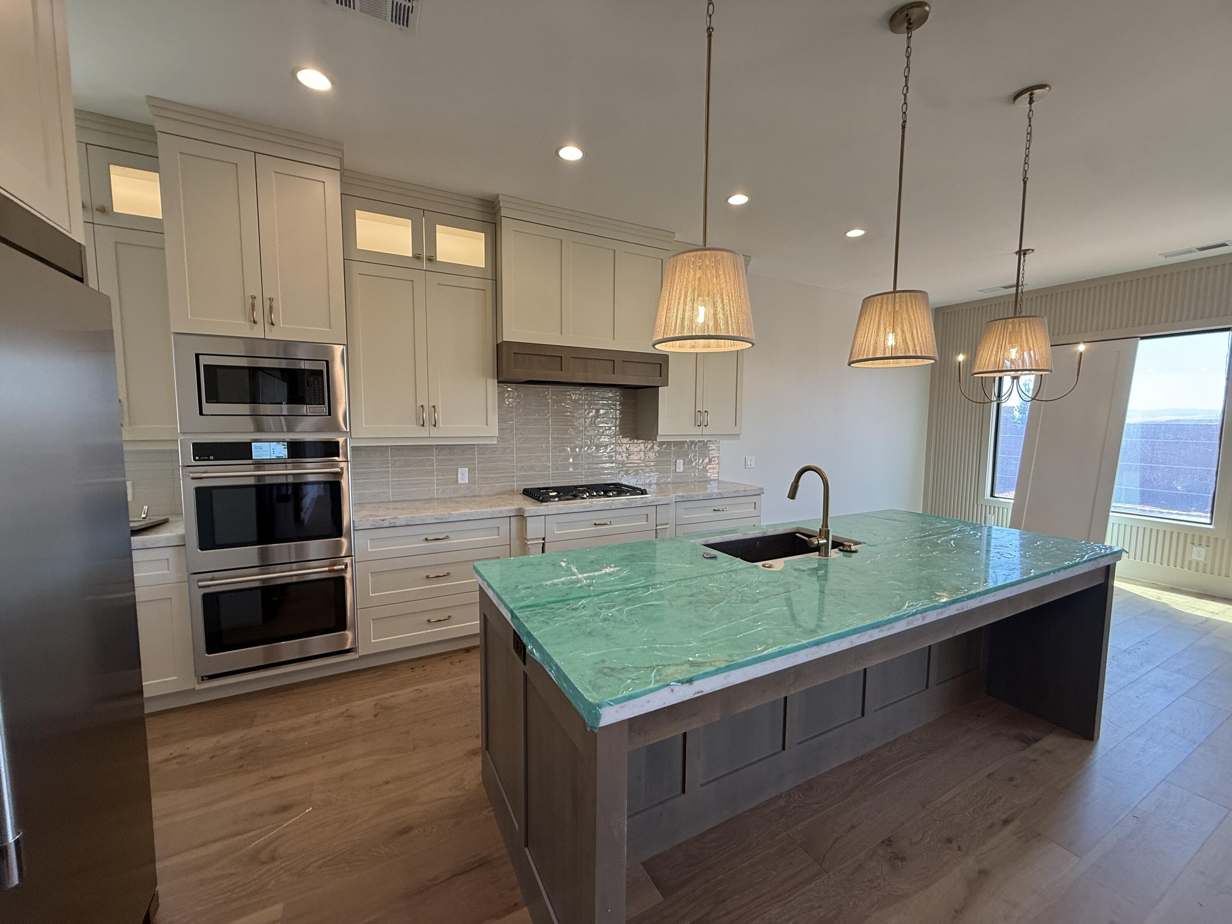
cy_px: 462
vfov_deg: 85.7
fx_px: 498
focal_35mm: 14
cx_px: 616
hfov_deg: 102.1
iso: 80
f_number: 2.2
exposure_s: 1/120
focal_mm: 2.22
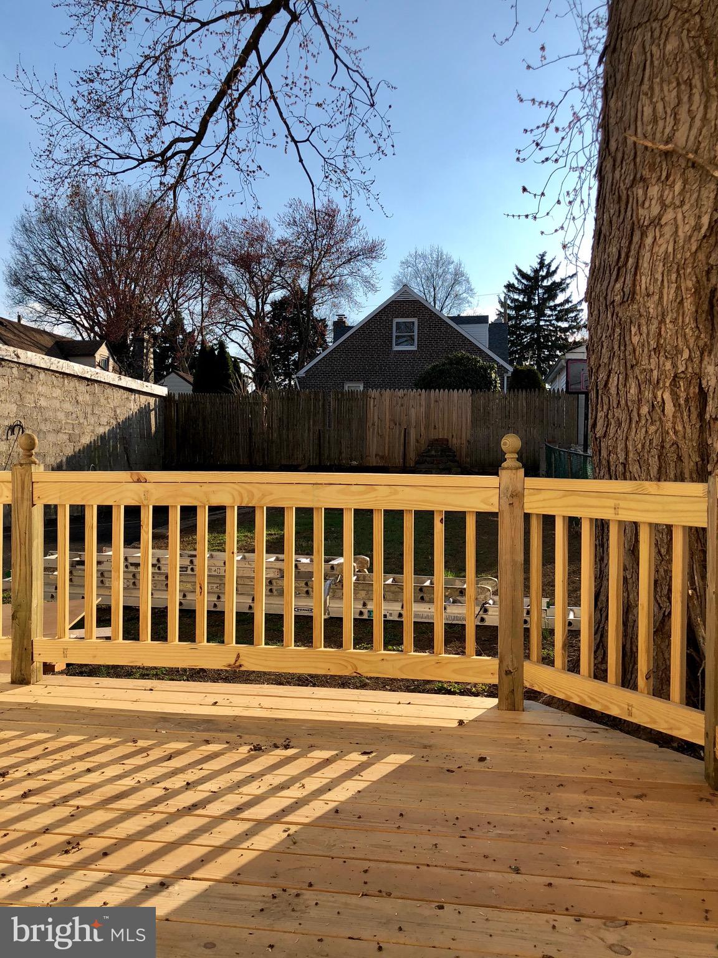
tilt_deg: -0.9
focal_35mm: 28
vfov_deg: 63.4
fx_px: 774
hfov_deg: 49.7
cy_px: 479
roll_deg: -0.3
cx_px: 359
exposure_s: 1/1656
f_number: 1.8
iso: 20
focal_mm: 4
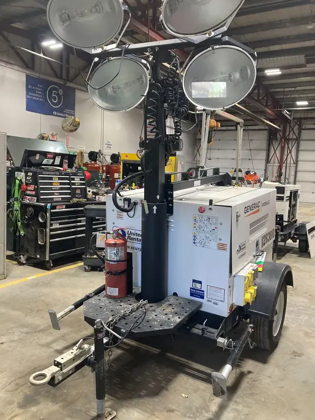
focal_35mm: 29
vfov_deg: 61.7
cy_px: 211
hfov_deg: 48.2
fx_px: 352
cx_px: 161
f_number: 1.8
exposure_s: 1/60
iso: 125
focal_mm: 3.99
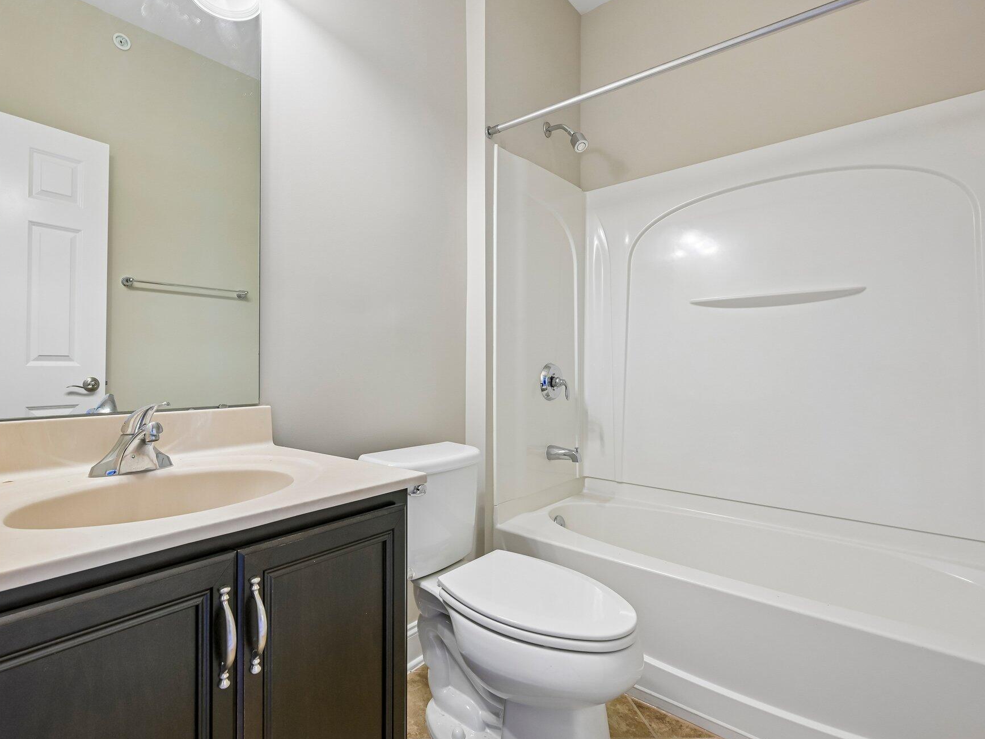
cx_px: 409
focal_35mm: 18
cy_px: 367
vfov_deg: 72.9
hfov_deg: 88.3
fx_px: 500
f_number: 8
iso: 400
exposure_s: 1/15
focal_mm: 15.5
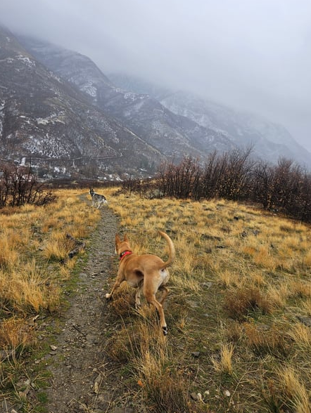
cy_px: 194
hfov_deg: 54.9
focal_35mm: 25
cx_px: 149
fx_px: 299
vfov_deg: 69.3
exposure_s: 1/470
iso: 25
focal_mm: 5.4
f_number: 1.8
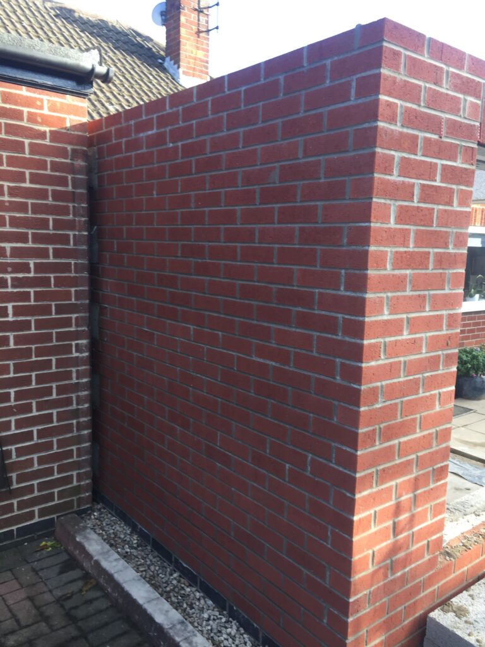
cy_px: 324
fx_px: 542
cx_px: 242
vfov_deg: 61.7
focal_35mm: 29
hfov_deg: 48.2
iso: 32
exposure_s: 1/141
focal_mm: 4.15
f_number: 2.2
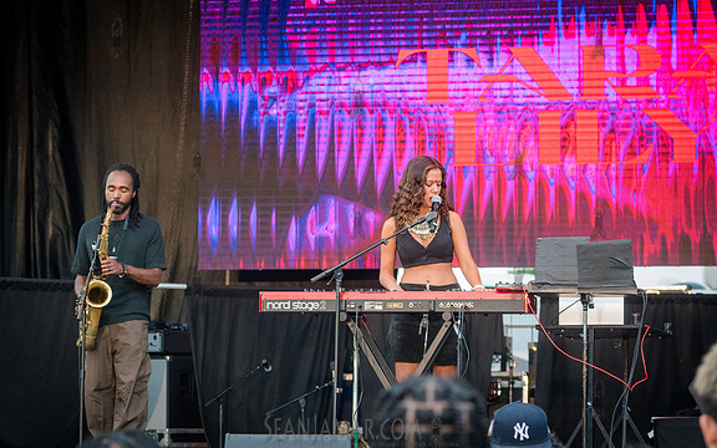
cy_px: 234
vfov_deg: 11.0
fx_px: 2325
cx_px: 331
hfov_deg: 17.5
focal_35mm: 119
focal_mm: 100
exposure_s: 1/800
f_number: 4.5
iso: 3200
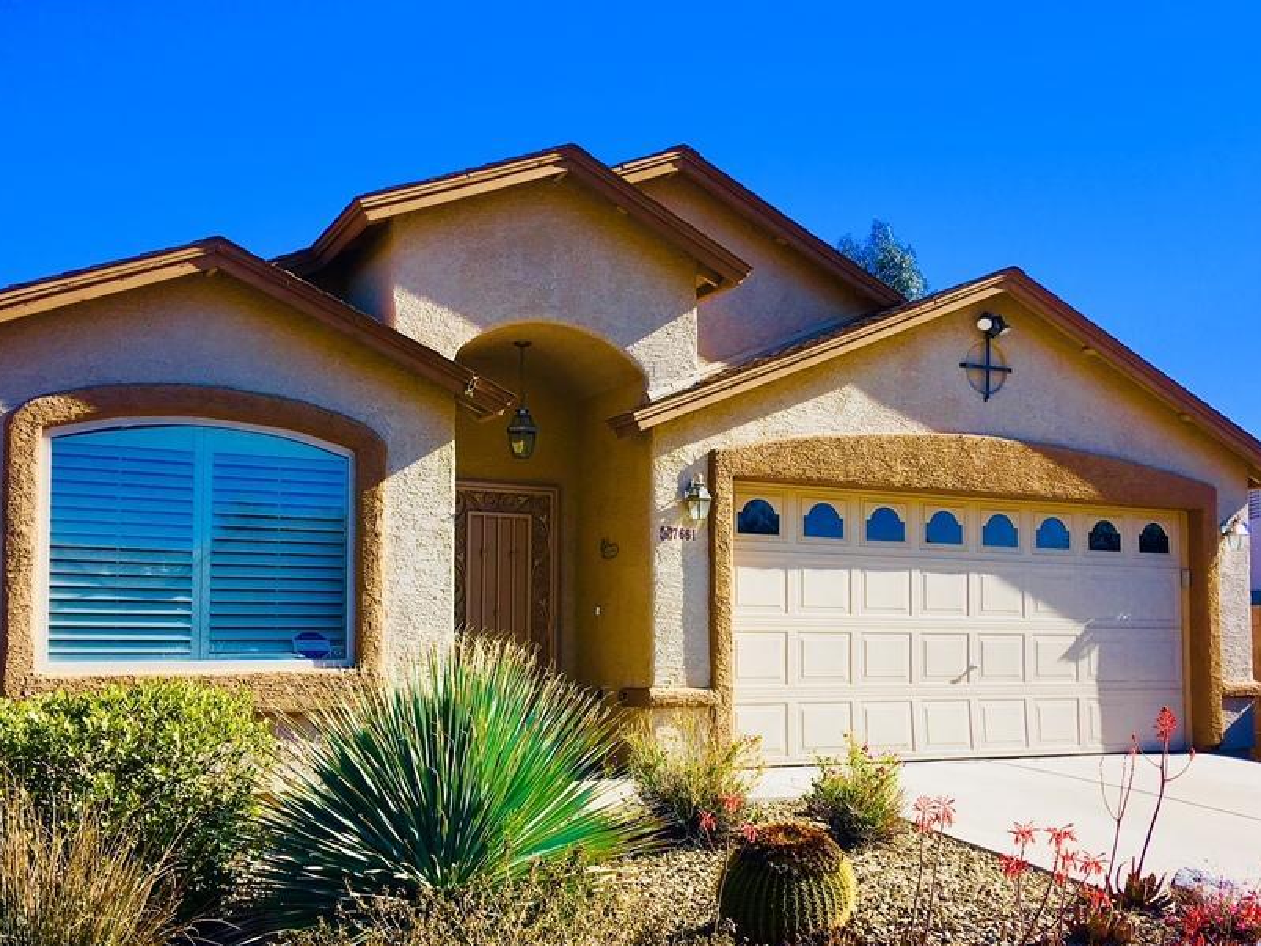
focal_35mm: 37
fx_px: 1348
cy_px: 591
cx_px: 617
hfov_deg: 50.1
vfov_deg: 38.4
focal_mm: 4.15
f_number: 2.2
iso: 25
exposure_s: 1/1040
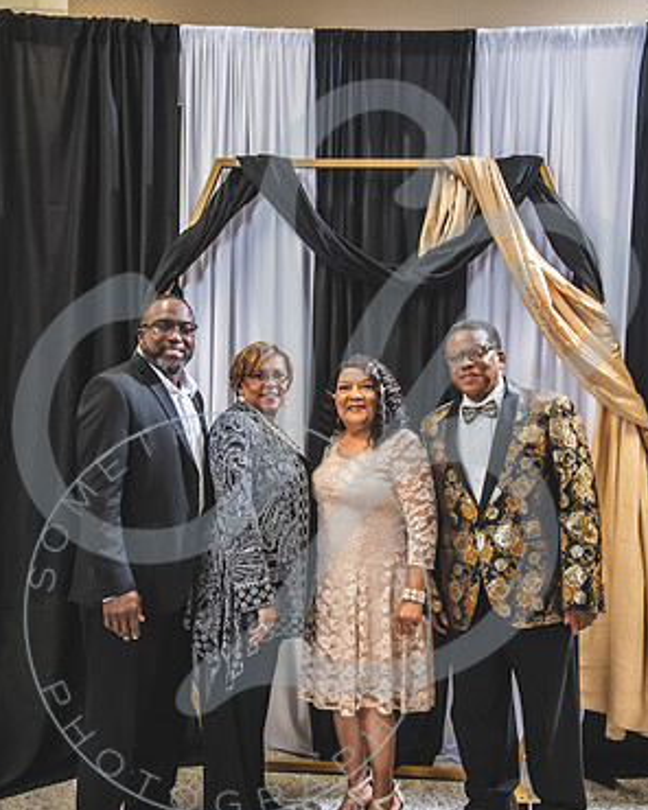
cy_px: 449
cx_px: 326
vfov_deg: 45.7
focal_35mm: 40
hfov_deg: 37.3
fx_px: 959
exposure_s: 1/250
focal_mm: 35
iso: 1600
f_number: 2.8
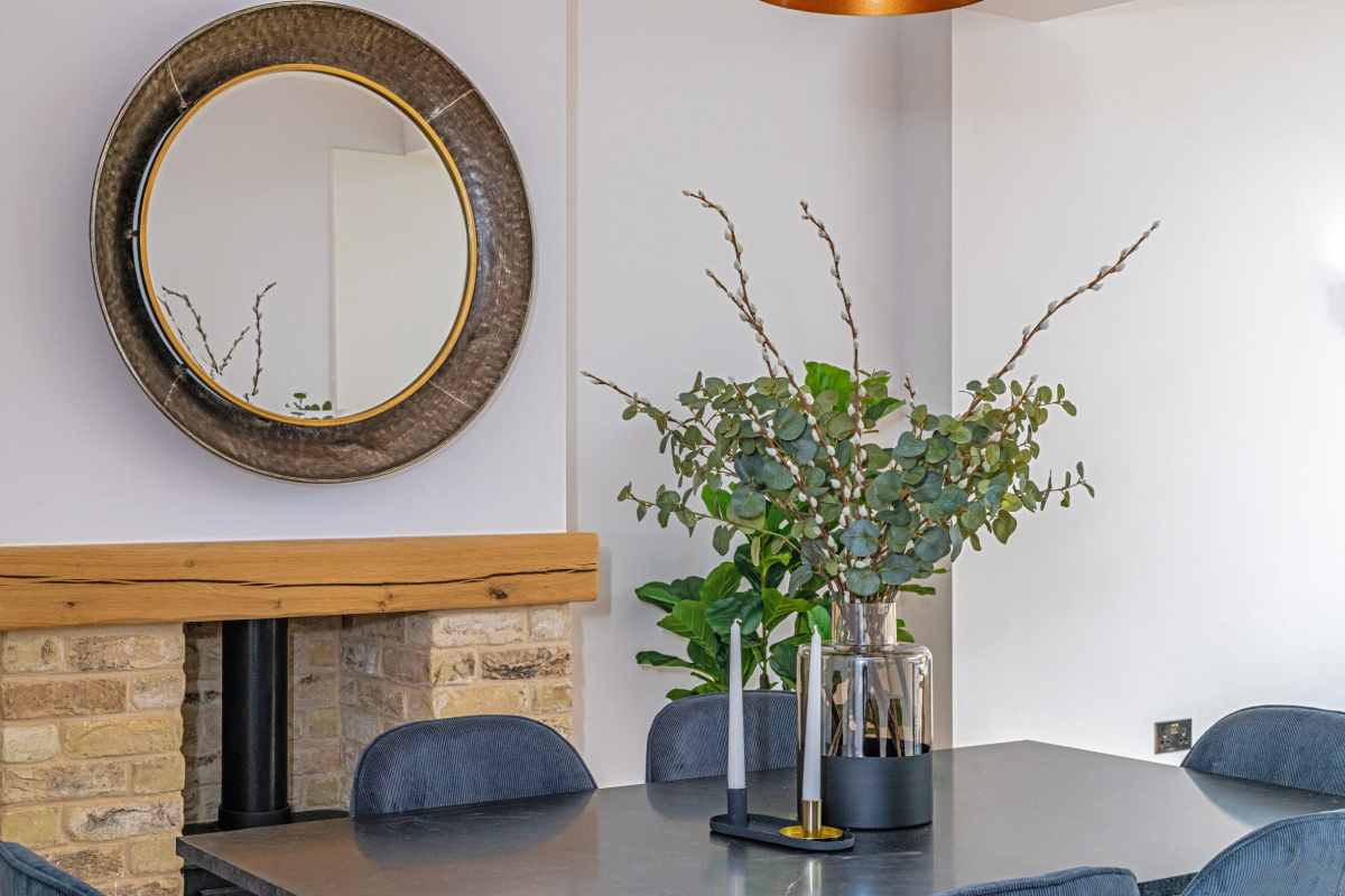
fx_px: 1868
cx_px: 672
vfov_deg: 27.0
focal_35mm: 50
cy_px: 448
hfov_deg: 39.6
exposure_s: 1/80
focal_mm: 50
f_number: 9
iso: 640
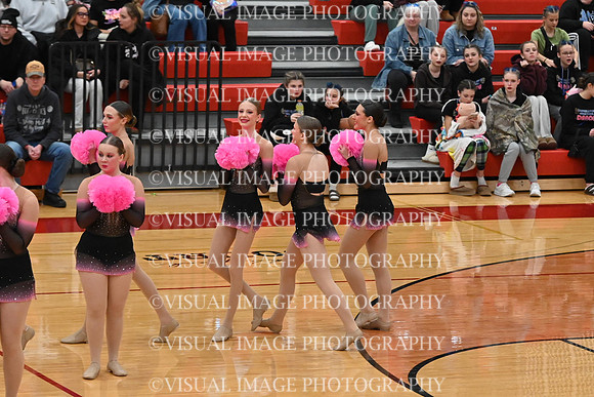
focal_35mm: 183
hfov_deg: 11.2
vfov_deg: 7.5
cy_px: 198
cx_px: 297
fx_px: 3020
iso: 8000
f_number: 4
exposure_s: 1/400
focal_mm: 122
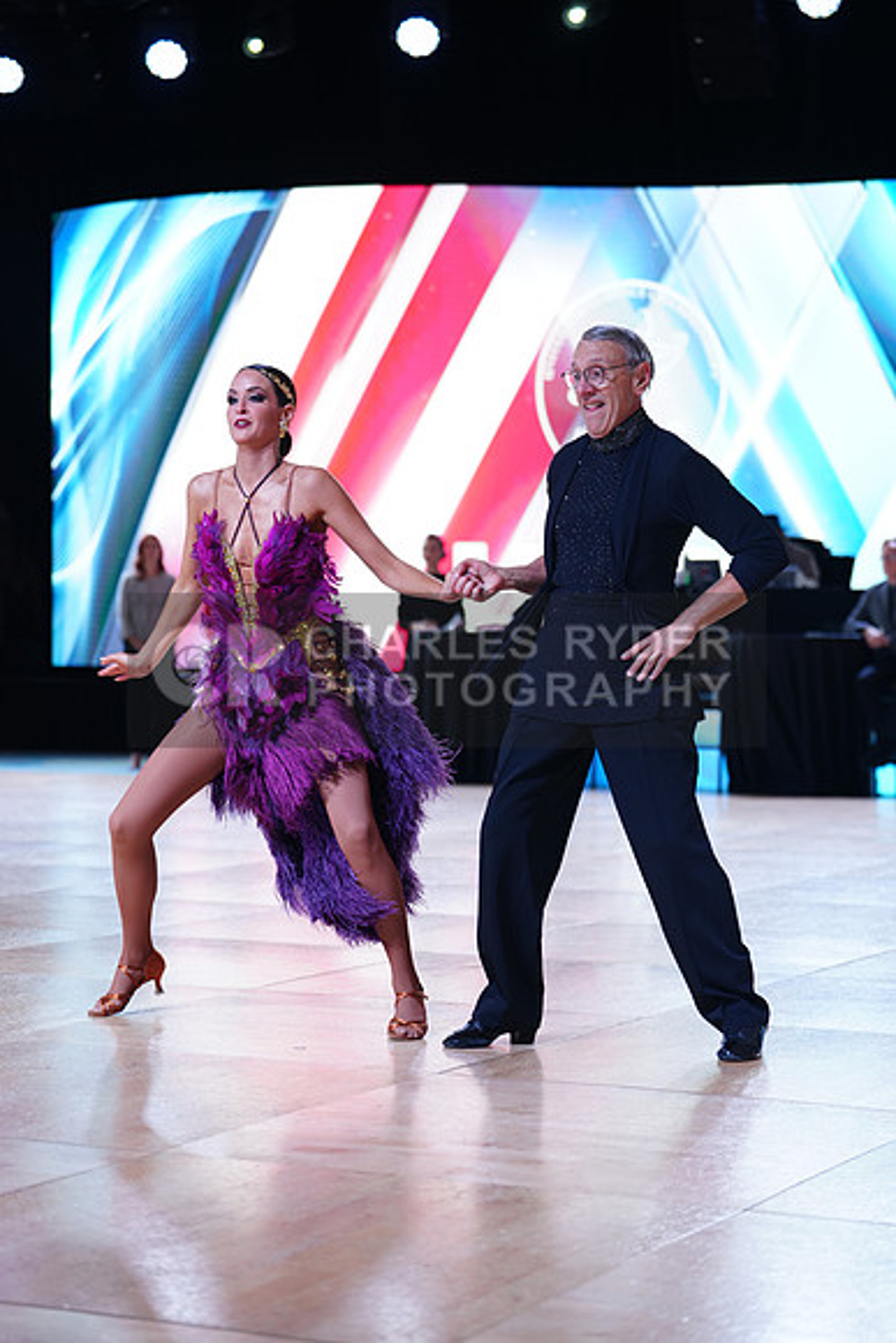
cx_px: 448
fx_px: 2947
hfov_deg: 17.3
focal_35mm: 79
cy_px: 672
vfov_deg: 25.7
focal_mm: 79
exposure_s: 1/400
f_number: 2.8
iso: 500
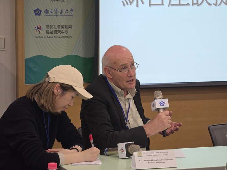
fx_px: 754
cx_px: 114
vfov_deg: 12.9
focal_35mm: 115
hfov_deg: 17.1
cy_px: 85
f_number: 3.4
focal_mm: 18.6
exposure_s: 1/120
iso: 320
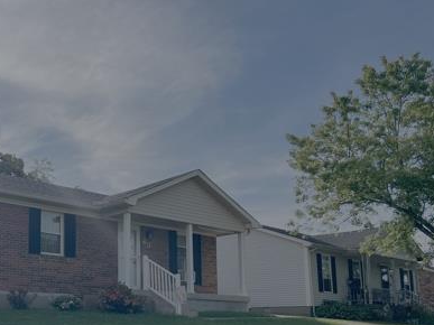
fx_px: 539
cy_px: 250
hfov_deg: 41.8
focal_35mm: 43
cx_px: 82
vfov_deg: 32.8
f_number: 1.5
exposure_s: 1/5587
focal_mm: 5.7
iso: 50
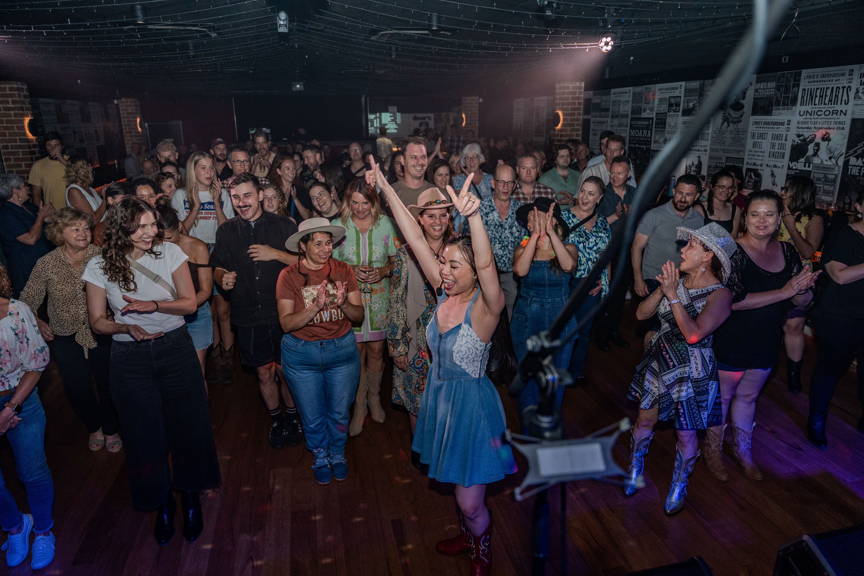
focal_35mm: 24
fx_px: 576
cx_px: 432
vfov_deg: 53.1
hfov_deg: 73.7
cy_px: 288
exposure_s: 1/160
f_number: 2.8
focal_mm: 24
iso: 1000
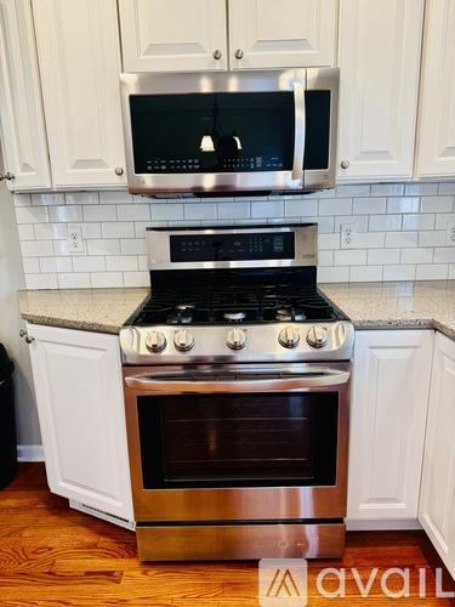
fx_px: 421
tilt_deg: -13.3
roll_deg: +2.1
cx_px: 228
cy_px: 304
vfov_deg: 71.6
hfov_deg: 56.8
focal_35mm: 24
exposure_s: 1/60
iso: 100
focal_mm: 6.76
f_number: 1.78
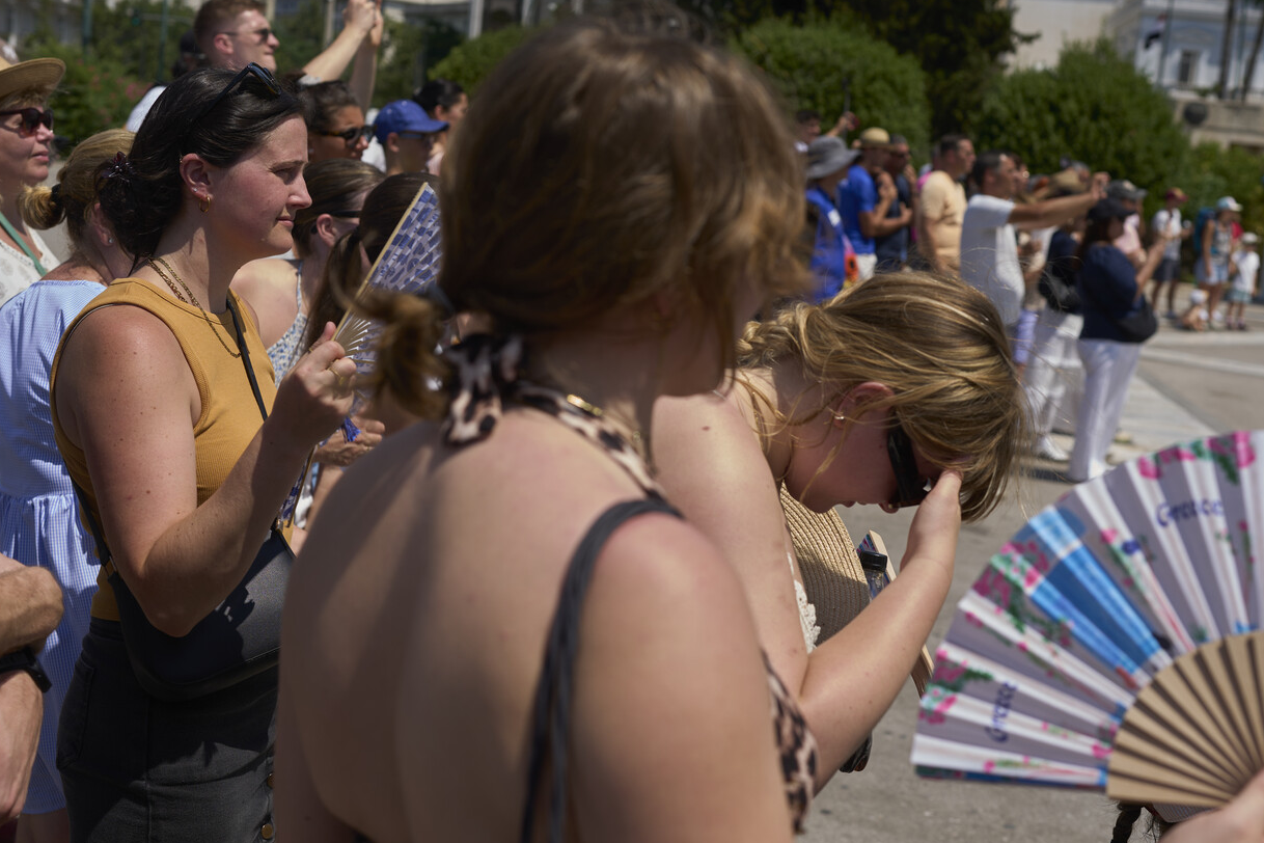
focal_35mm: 46
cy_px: 332
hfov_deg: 42.7
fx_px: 1615
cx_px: 657
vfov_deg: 29.2
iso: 50
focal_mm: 35
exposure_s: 1/640
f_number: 3.5
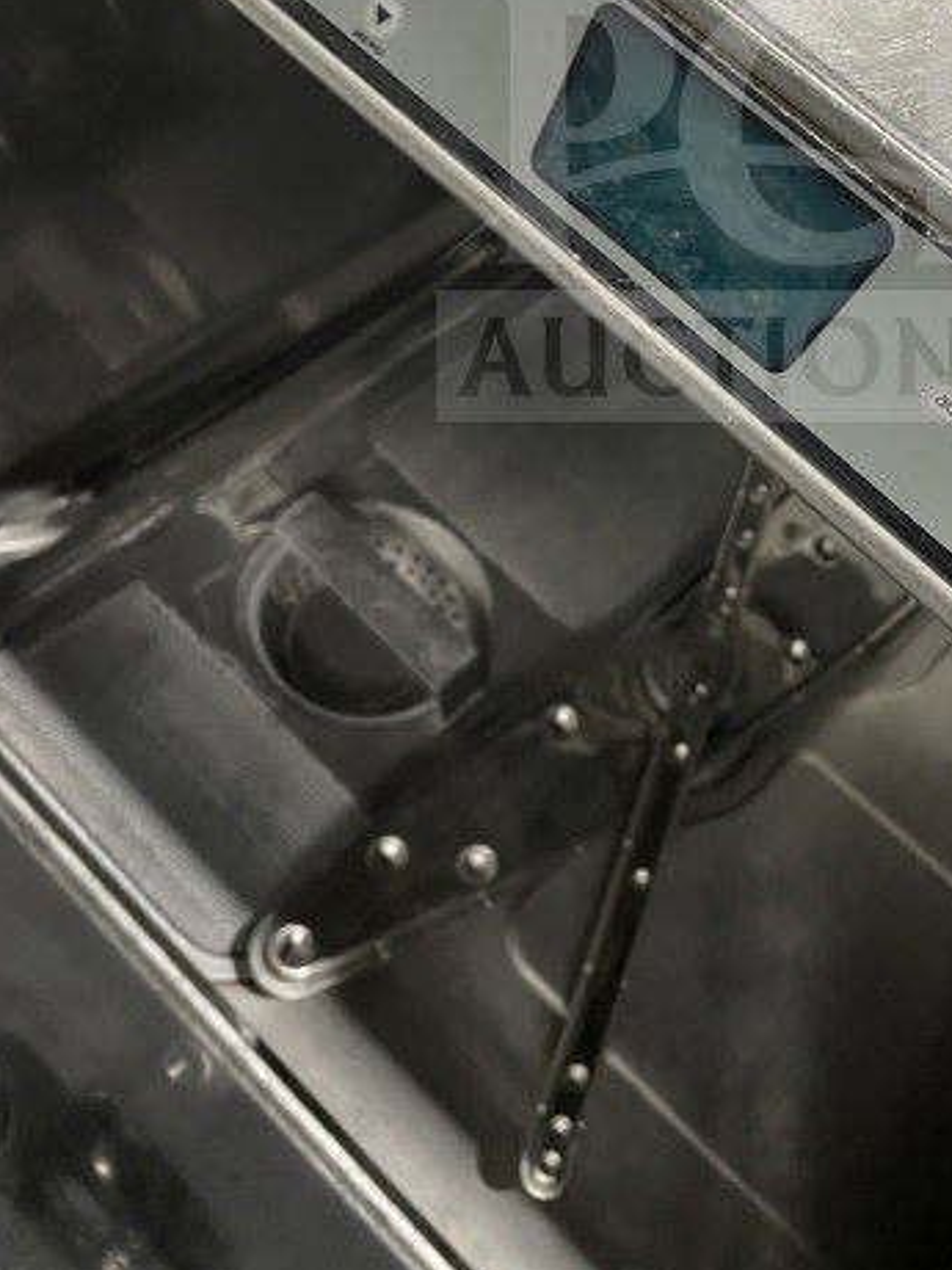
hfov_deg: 30.8
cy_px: 203
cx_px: 745
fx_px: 1687
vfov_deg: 39.2
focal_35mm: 46
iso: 160
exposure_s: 1/60
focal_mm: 4.2
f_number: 1.6
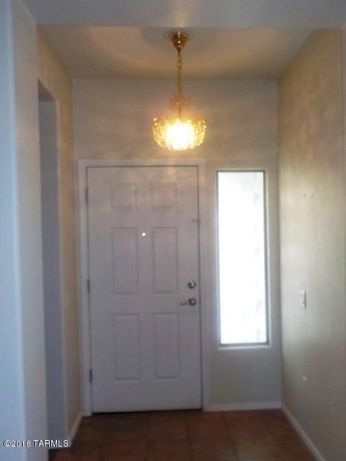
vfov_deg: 60.0
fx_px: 400
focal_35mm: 30
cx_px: 173
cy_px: 230
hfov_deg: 46.8
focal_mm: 4.1
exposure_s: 1/30
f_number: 3.3
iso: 180
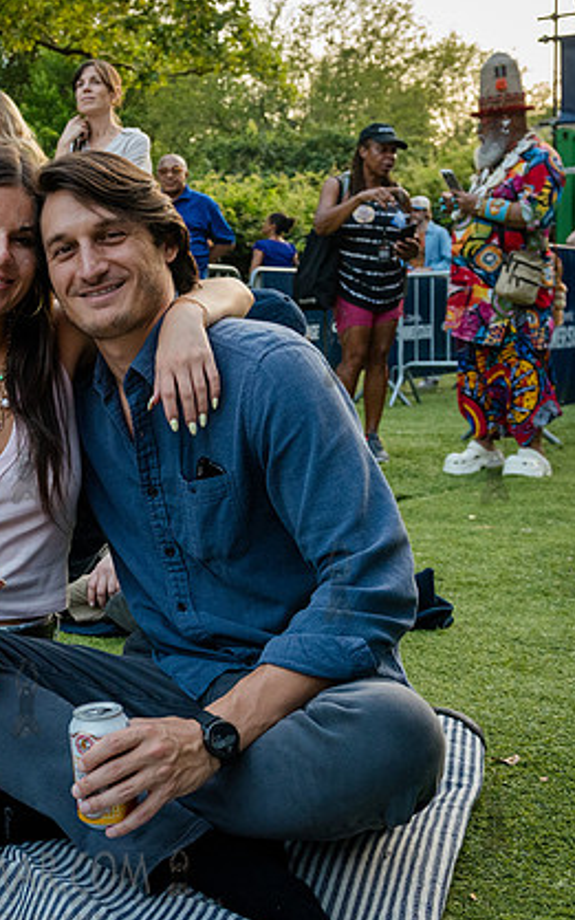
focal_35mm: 52
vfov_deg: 38.9
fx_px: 1305
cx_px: 44
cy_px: 424
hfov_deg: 24.1
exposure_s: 1/320
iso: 2000
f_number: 4.5
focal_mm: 31
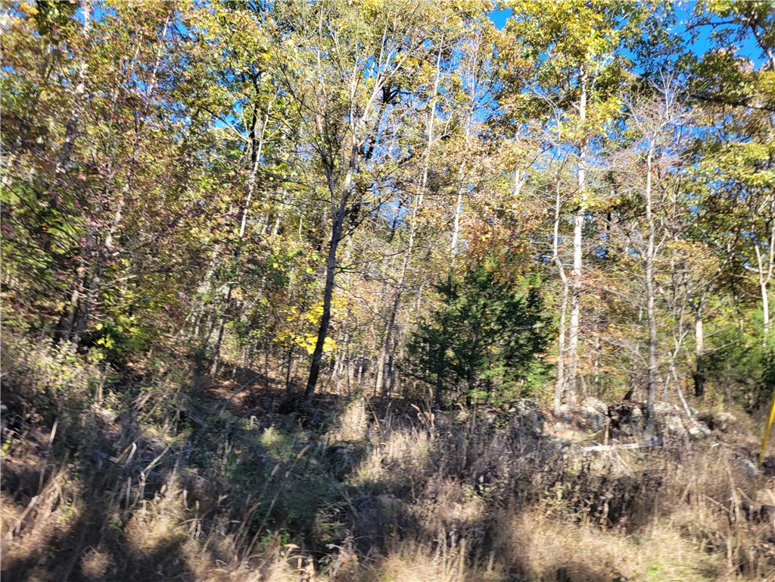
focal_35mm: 26
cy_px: 291
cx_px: 388
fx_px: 582
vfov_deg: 53.1
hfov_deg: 67.3
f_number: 1.8
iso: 40
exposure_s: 1/448
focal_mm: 5.4
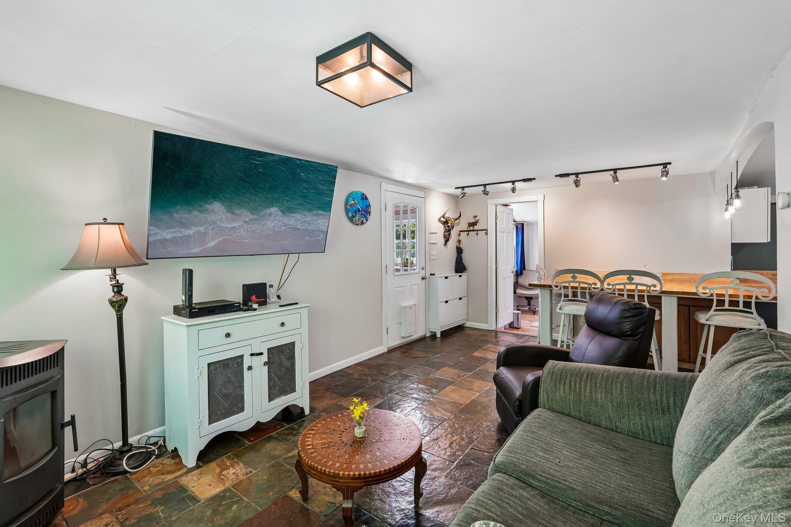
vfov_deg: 73.7
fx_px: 352
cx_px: 396
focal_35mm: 16
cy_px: 264
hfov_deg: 96.7
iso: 400
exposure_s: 1/15
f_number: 8
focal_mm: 16
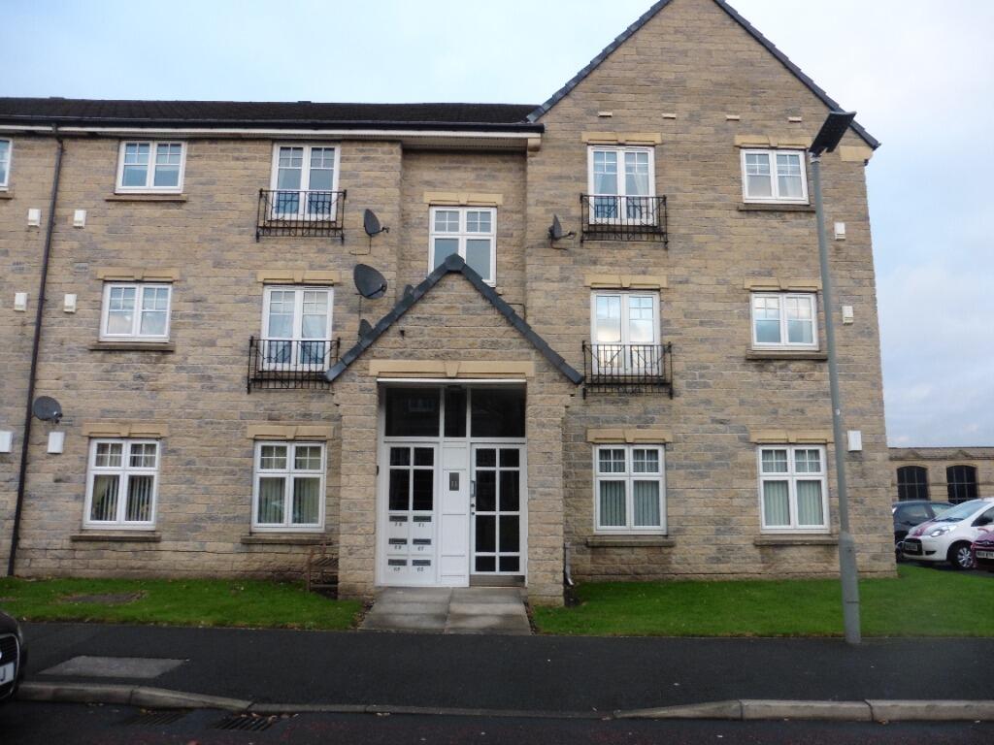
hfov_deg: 71.6
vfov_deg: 56.8
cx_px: 497
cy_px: 372
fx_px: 689
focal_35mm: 24
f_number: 3.3
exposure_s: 1/60
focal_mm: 4.3
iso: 160
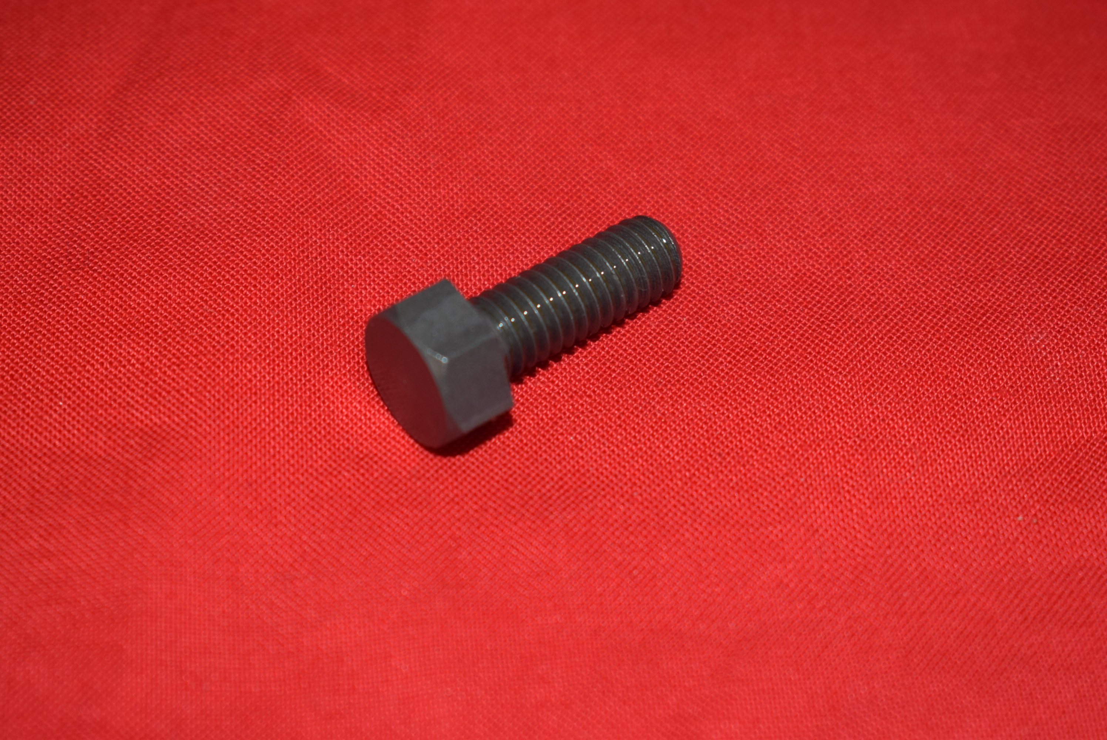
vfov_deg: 16.6
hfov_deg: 24.6
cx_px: 554
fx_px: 2539
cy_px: 370
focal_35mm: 82
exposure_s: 1/40
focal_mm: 55
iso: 320
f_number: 5.6
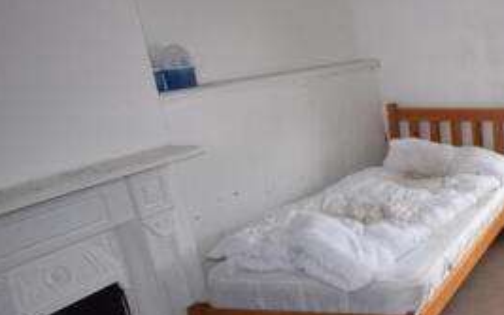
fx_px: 567
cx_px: 609
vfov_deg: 31.1
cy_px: 165
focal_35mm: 41
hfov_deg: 36.6
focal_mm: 11
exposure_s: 1/80
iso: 800
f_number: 4.5
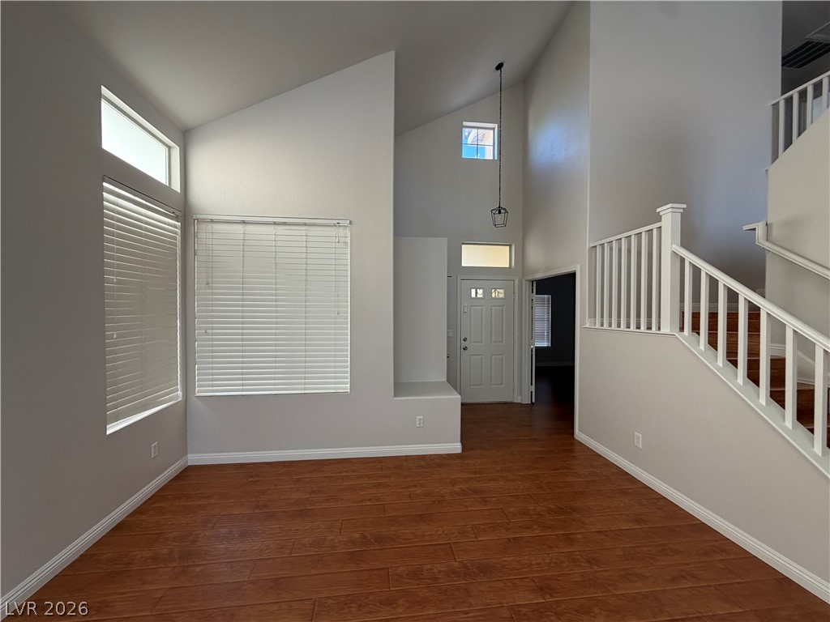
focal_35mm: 14
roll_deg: -0.6
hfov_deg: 102.1
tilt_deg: -0.8
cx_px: 415
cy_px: 311
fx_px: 336
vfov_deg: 85.7
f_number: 2.2
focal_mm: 2.22
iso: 125
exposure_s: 1/121
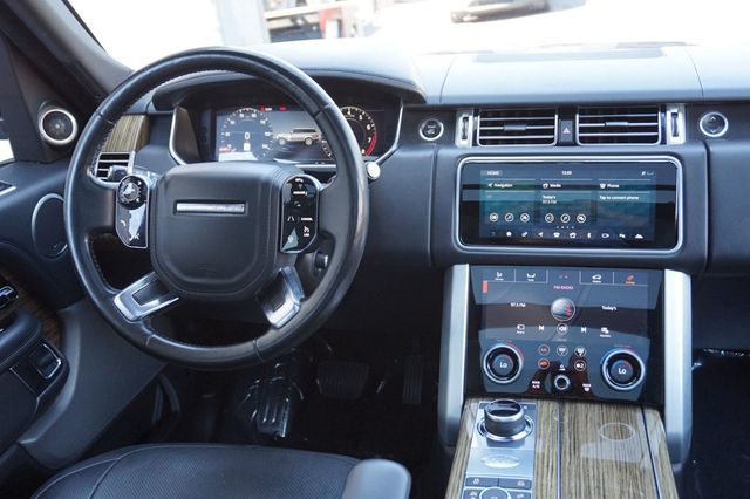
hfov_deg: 53.2
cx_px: 375
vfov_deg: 36.8
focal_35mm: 36
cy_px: 250
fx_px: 750
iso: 500
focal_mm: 24
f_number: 4.5
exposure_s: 1/60
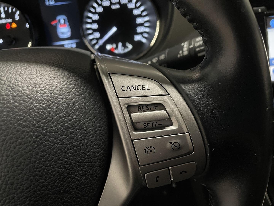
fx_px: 206
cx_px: 137
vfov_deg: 53.1
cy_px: 103
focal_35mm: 26
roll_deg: +6.2
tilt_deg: -37.2
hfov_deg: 67.3
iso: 250
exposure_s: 1/56
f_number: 1.6
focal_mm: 4.2
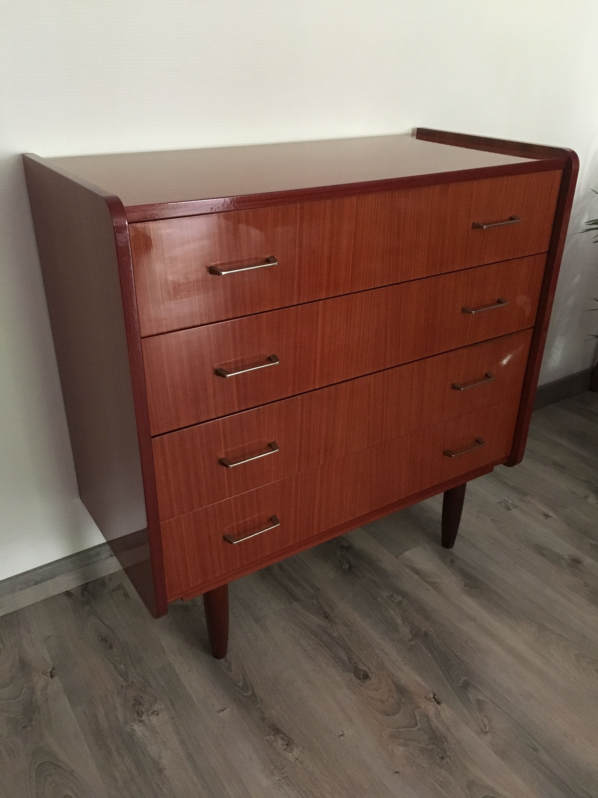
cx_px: 299
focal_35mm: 29
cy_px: 399
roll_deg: +0.0
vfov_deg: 61.7
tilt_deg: -27.1
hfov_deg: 48.2
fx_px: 668
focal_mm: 4.15
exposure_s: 1/17
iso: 320
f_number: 2.2
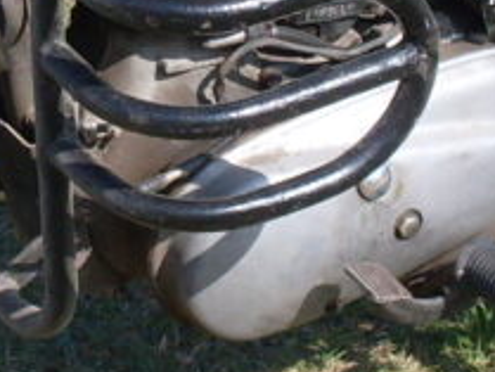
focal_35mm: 186
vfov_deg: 8.0
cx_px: 130
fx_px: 2661
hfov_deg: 10.6
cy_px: 43
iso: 80
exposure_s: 1/125
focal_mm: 6.3
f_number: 8.4
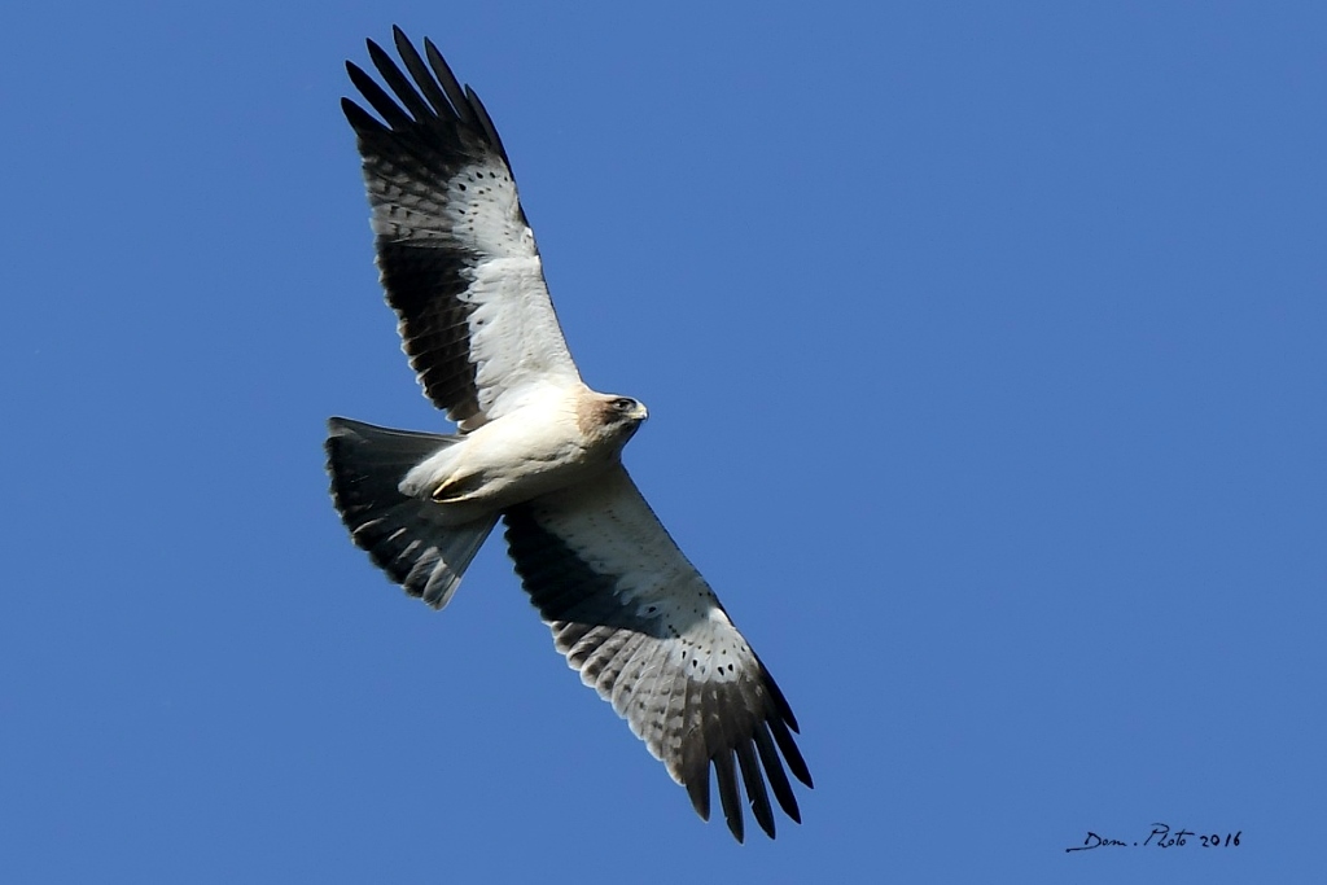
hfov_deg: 2.7
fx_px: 27648
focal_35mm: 750
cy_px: 442
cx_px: 664
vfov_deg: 1.8
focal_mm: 500
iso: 250
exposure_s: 1/1600
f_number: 5.6
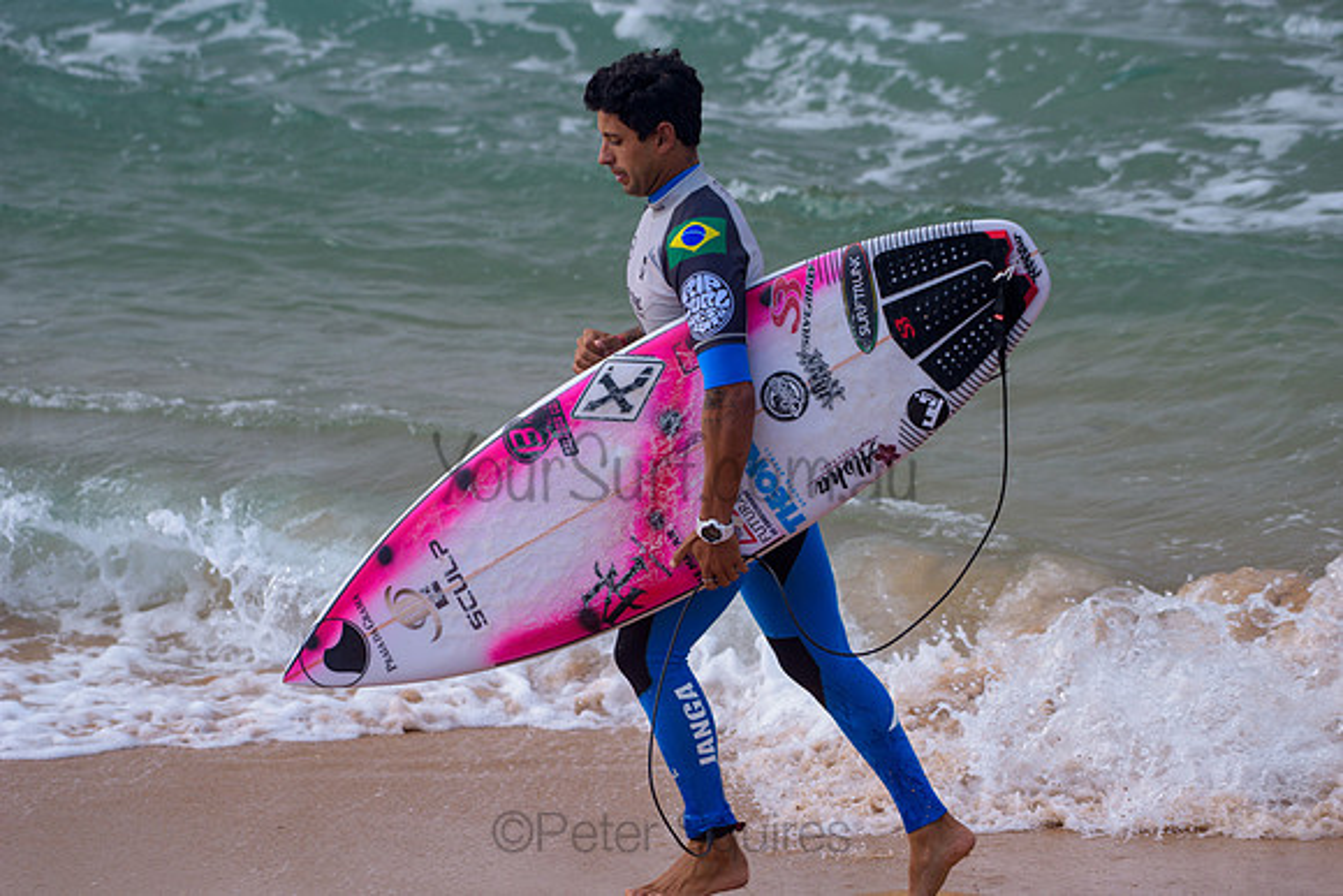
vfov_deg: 6.9
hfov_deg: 10.3
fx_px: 7463
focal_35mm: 200
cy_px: 448
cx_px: 672
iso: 140
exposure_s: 1/800
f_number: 5.6
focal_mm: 200
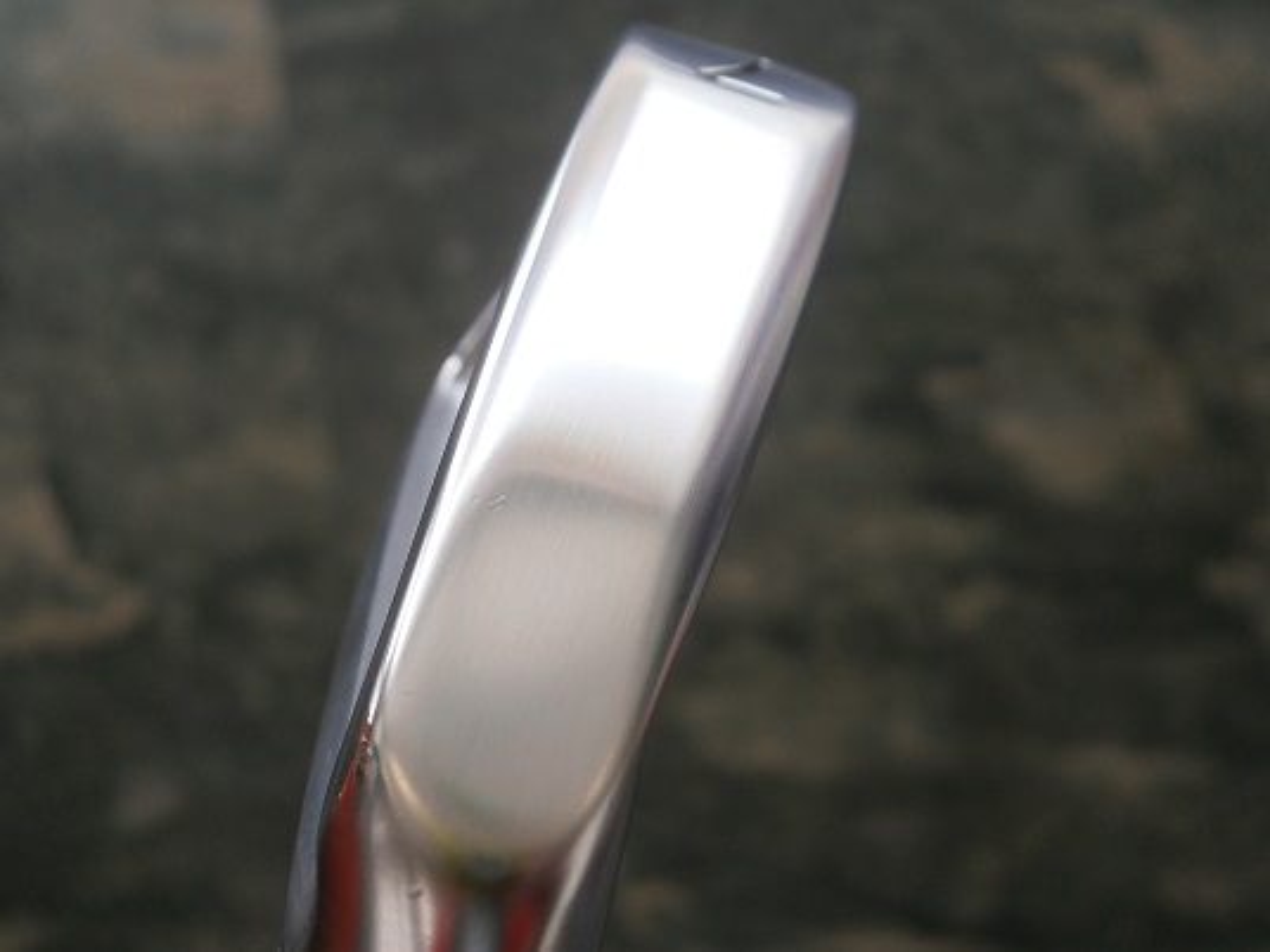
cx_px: 635
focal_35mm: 47
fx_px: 1724
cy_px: 476
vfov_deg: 30.9
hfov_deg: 40.4
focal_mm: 8.3
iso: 80
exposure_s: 1/80
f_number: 3.4
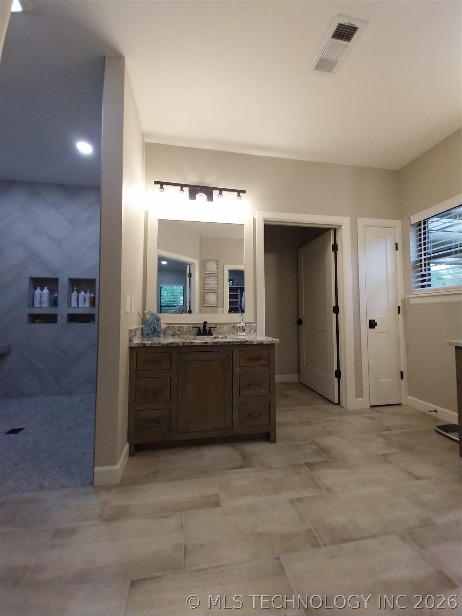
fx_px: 231
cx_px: 231
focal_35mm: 13
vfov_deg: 106.2
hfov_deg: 89.9
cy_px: 308
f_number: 2.2
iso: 126
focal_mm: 1.13
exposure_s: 1/60.2
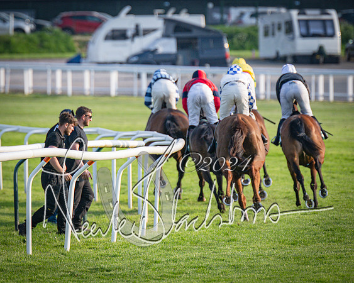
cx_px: 161
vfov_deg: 2.7
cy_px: 114
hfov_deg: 3.4
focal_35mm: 575
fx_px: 6021
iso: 400
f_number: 4
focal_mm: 280
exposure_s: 1/1250
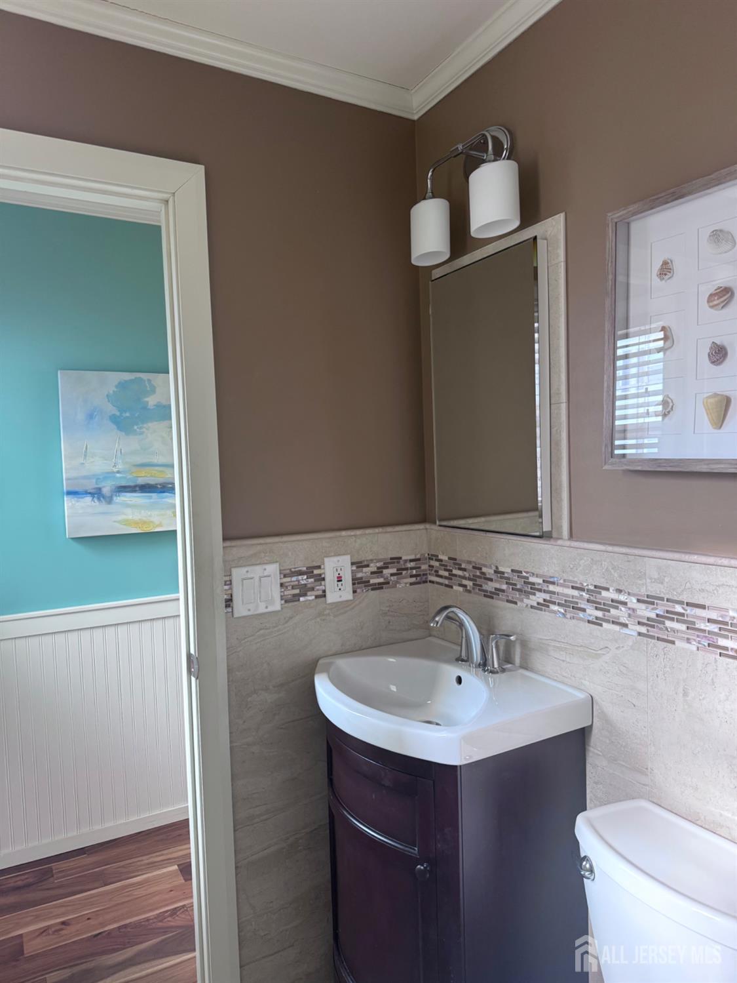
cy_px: 492
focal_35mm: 24
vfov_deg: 71.6
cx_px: 368
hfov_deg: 56.8
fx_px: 681
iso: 200
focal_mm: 6.76
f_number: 1.78
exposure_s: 1/60
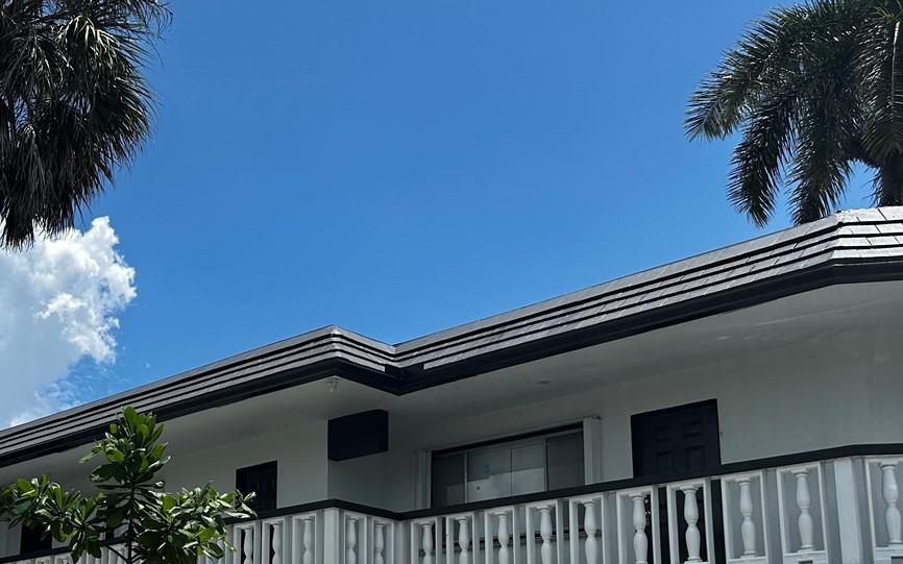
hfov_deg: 41.5
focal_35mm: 47
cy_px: 474
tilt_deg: +12.4
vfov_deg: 26.7
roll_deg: -2.1
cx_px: 234
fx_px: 1157
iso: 80
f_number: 1.78
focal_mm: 6.86
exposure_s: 1/5525
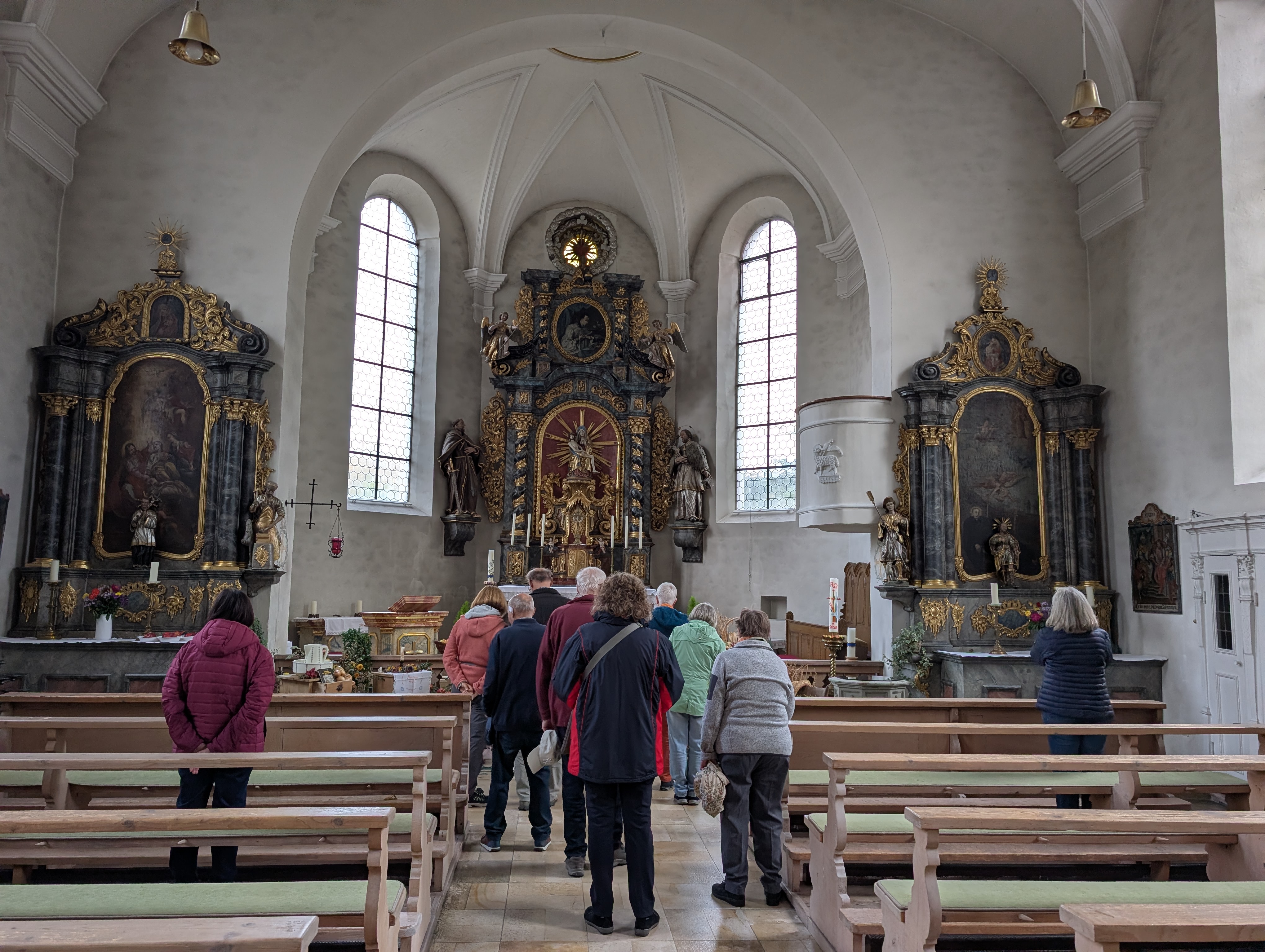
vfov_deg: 56.9
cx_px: 632
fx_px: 878
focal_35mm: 24
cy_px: 476
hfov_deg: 71.5
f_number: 1.68
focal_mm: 6.9
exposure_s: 1/145
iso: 77
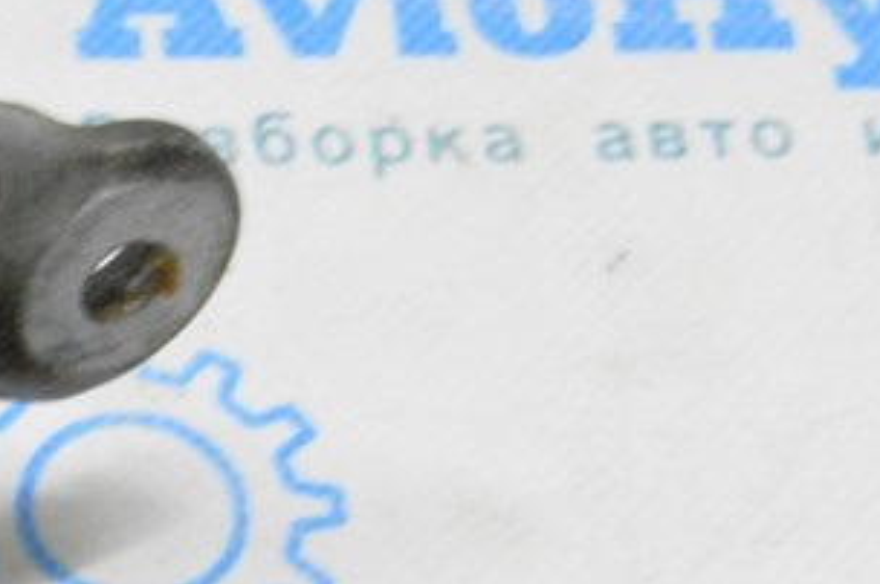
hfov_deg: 10.5
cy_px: 739
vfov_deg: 7.1
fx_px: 4688
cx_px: -243
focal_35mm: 192
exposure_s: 1/20
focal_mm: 38
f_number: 20
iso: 6400
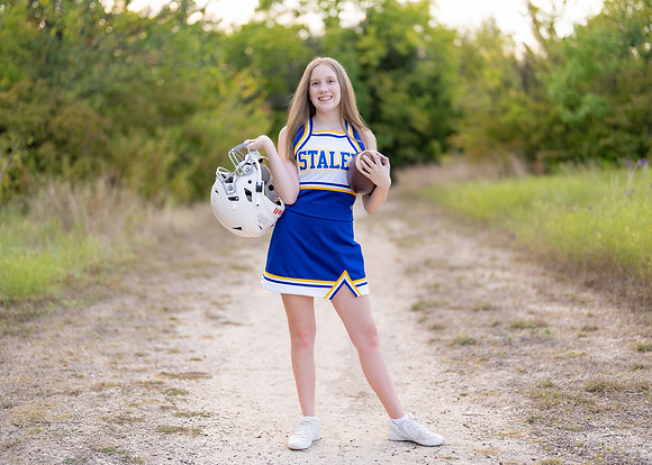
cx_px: 332
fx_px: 1048
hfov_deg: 34.6
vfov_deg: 25.0
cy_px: 224
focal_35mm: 57
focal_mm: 50
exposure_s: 1/500
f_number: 1.2
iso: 100
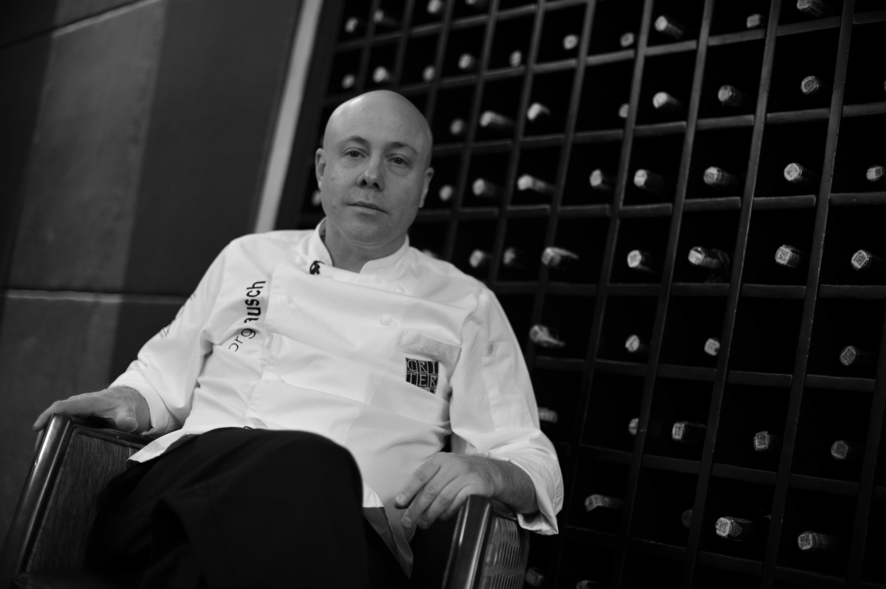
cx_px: 443
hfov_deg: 39.6
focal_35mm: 50
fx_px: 1230
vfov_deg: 27.0
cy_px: 294
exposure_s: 1/1000
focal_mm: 50
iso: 640
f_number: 1.8
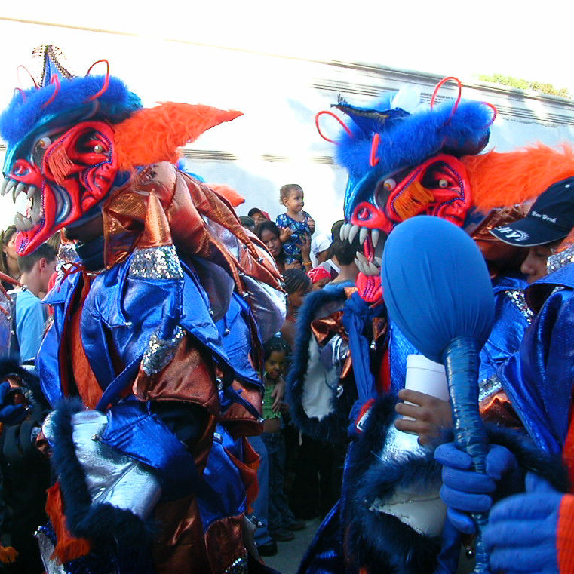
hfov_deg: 38.3
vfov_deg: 38.3
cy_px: 288
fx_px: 825
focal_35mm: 44
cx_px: 283
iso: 100
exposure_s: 1/180
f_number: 2.7
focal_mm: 5.6
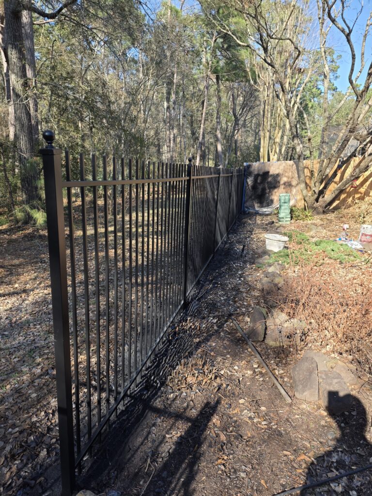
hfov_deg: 58.9
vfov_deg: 73.9
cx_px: 186
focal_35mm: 23
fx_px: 330
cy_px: 248
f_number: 1.7
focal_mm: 6.25
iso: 12
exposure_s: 1/177
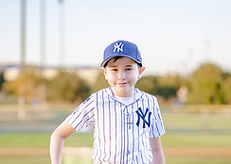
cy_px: 180
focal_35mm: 162
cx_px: 124
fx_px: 1062
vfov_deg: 8.8
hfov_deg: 12.4
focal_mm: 50
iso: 250
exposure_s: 1/1600
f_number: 1.2
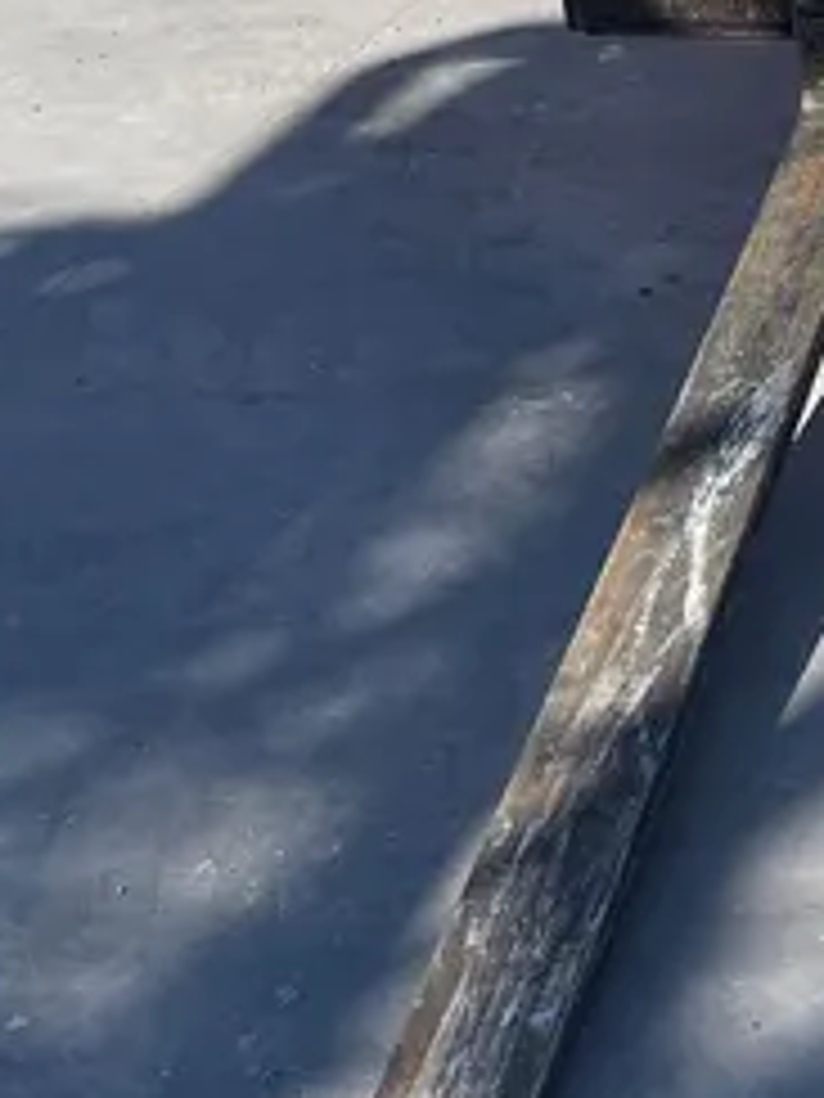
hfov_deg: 17.3
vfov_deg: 24.5
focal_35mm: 78
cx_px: 1189
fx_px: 2476
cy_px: 173
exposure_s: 1/3125
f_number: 1.6
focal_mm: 4.2
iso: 32
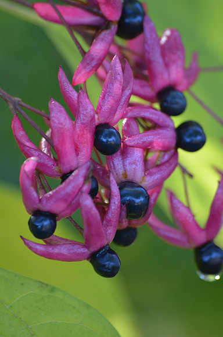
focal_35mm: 405
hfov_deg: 3.4
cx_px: 112
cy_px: 168
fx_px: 3781
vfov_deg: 5.1
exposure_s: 1/320
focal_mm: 270
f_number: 5.6
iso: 1600
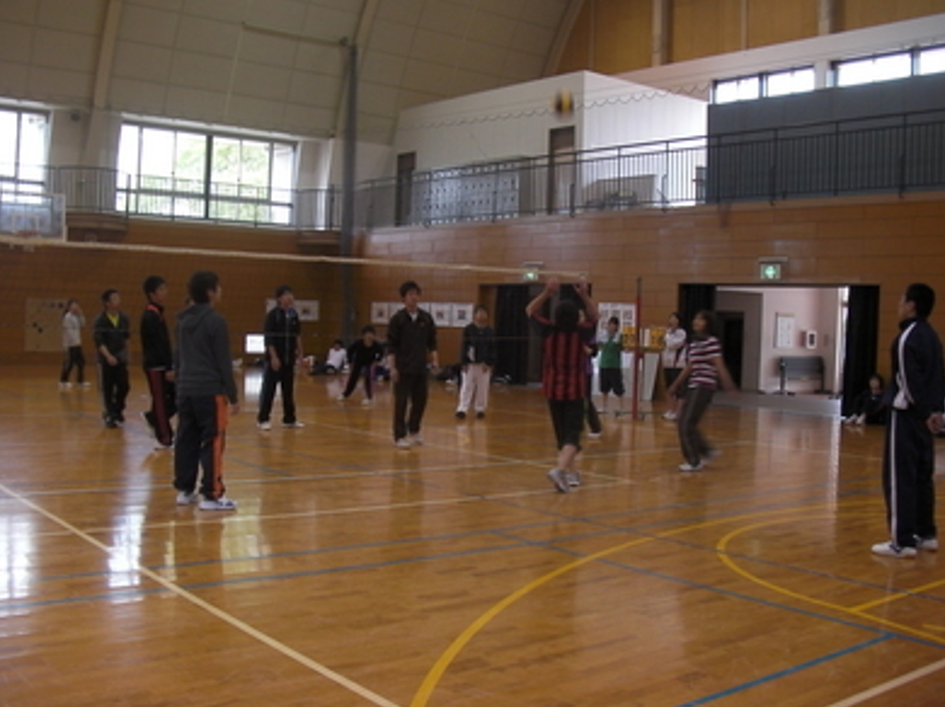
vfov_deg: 36.8
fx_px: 1064
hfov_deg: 47.9
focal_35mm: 39
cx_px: 463
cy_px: 351
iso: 103
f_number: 3.5
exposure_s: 1/30
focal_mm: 6.3
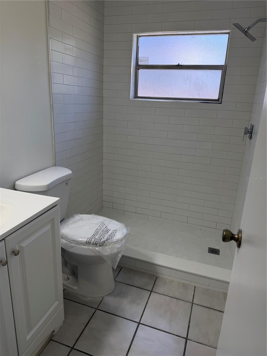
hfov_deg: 56.8
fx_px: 247
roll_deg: -3.1
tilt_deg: -16.7
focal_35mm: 24
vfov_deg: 71.6
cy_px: 178
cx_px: 134
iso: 80
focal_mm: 6.76
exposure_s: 1/183
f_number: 1.78
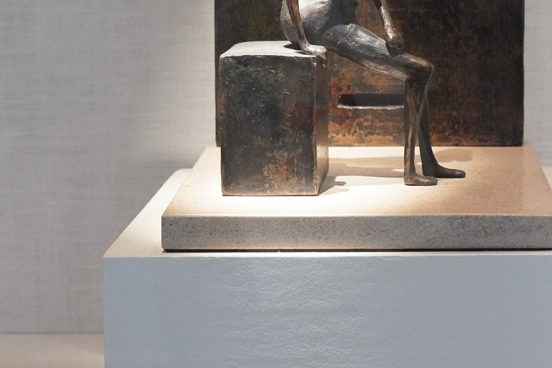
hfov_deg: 21.4
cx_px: 360
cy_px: -8
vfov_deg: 14.2
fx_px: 1457
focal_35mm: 95
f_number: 6.3
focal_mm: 42
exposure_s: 1/100
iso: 10000
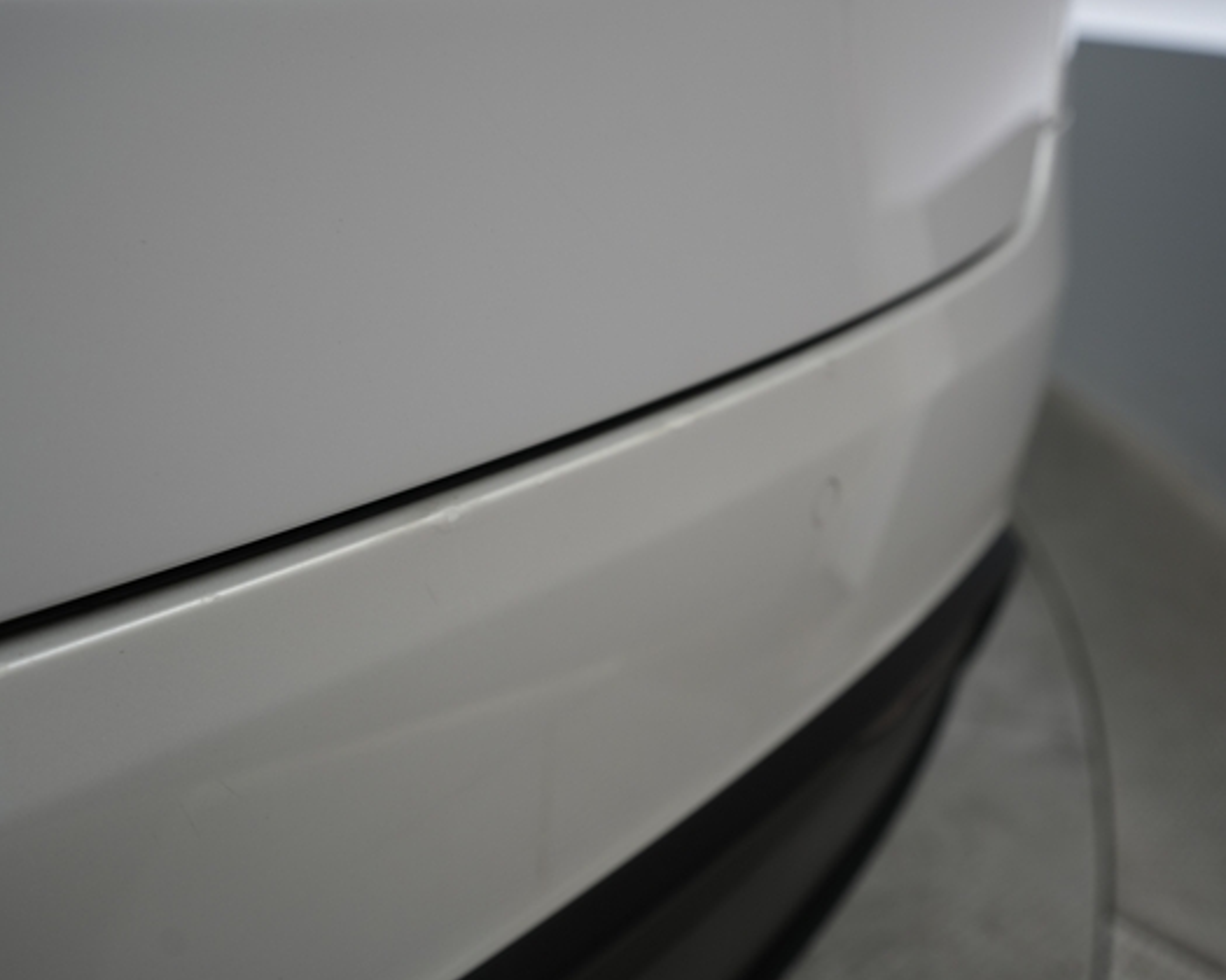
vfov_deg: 45.8
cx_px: 584
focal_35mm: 32
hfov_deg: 55.6
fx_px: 1161
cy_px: 495
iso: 320
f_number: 4
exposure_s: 1/60
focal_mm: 28
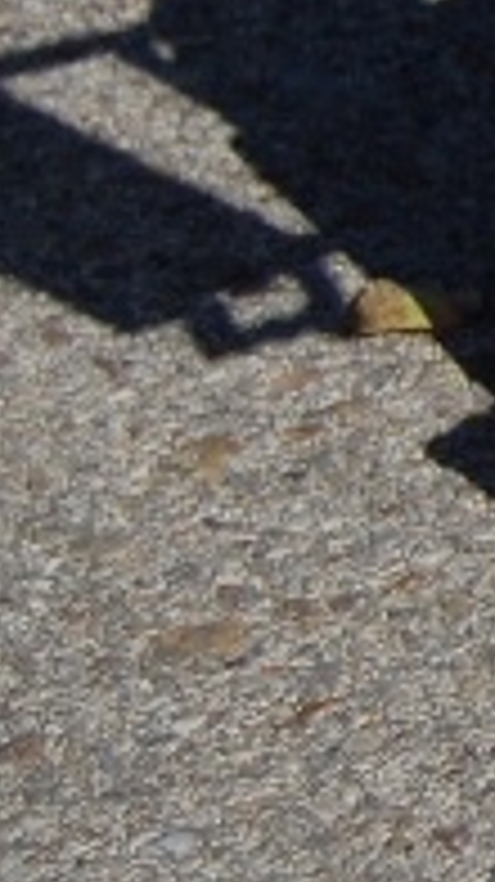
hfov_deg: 5.7
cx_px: 1926
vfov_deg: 11.3
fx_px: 4371
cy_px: -162
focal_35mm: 187
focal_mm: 26
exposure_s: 1/2500
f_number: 4.2
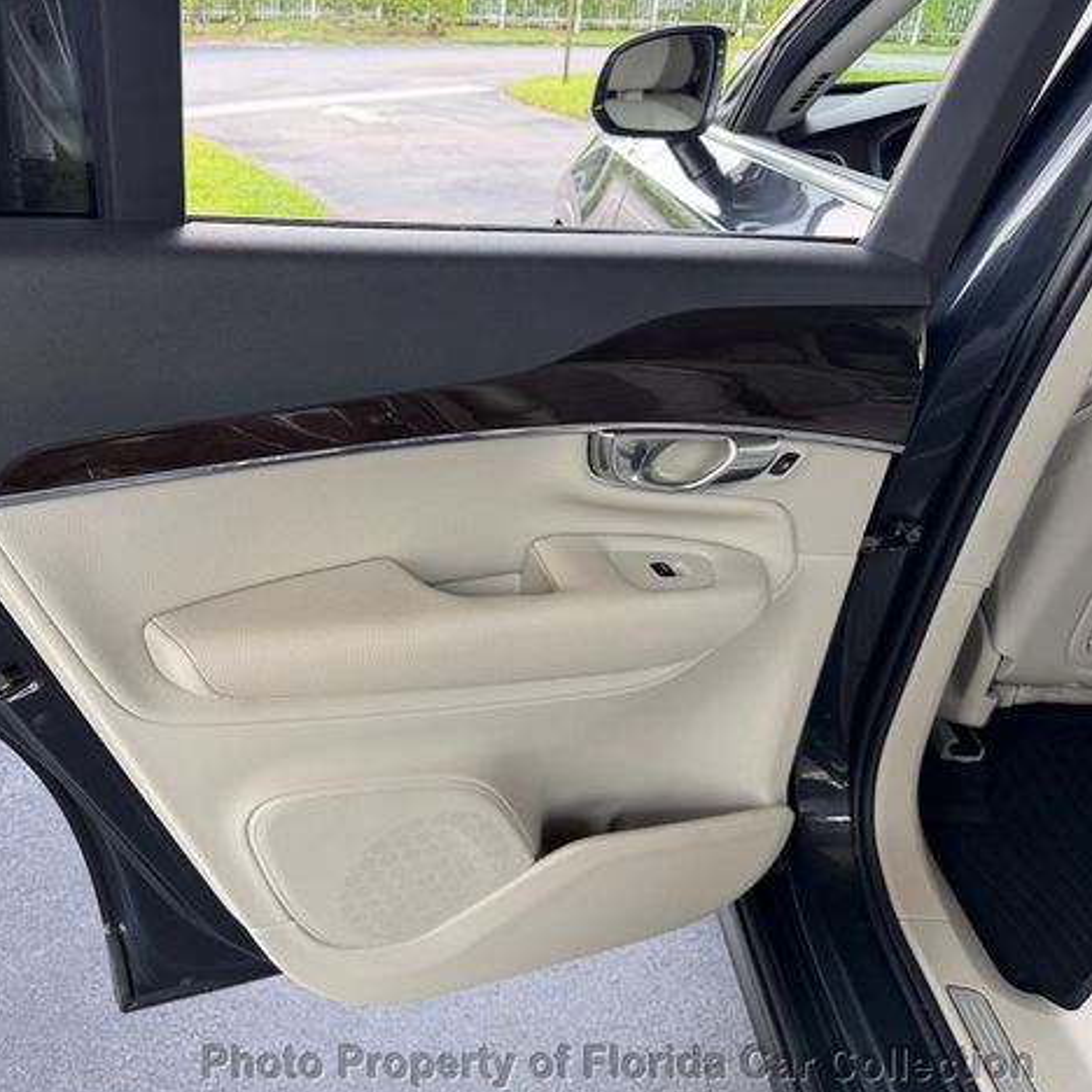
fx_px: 1035
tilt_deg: -28.8
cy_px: 553
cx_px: 364
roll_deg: -1.4
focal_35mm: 29
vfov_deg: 55.6
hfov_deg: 54.5
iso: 100
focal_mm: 6.76
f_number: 1.78
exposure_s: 1/124
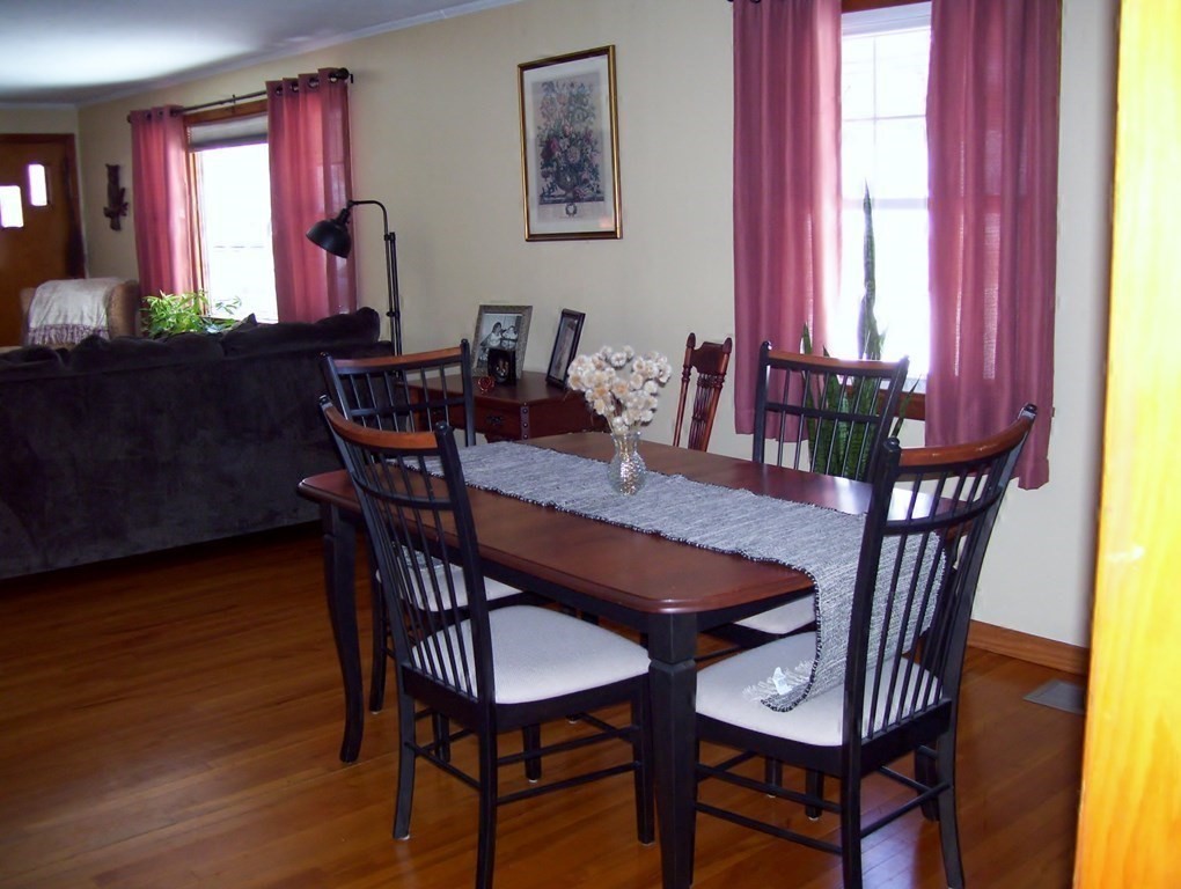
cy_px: 444
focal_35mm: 36
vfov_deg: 39.7
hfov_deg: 51.3
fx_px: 1230
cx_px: 590
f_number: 2.7
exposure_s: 1/60
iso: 200
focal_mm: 6
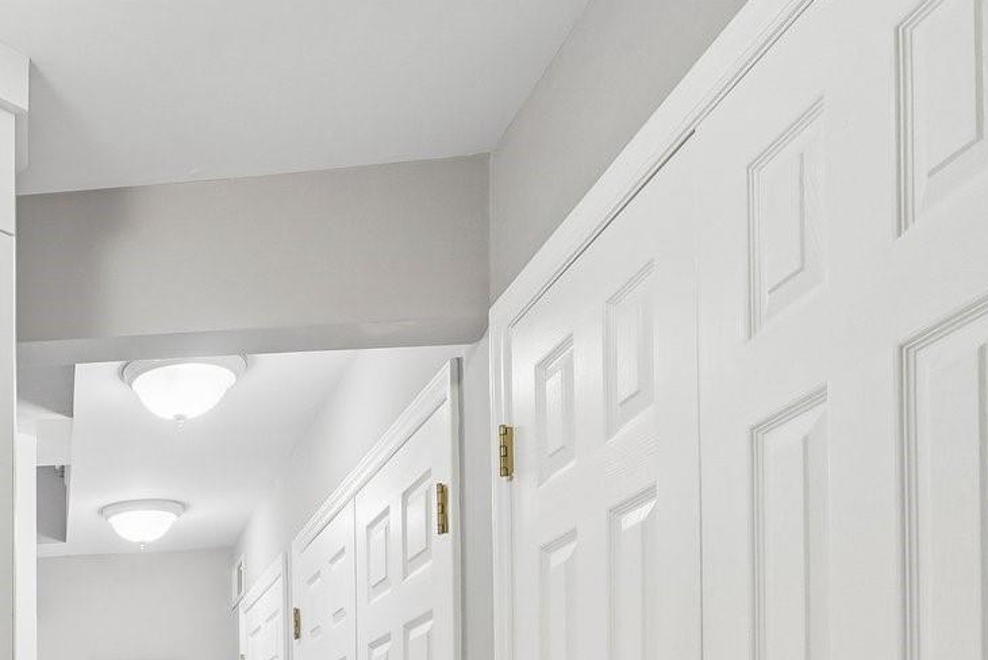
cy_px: 827
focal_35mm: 42
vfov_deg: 27.4
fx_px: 1153
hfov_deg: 37.4
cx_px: -141
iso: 400
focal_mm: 10
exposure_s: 1/6
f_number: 8
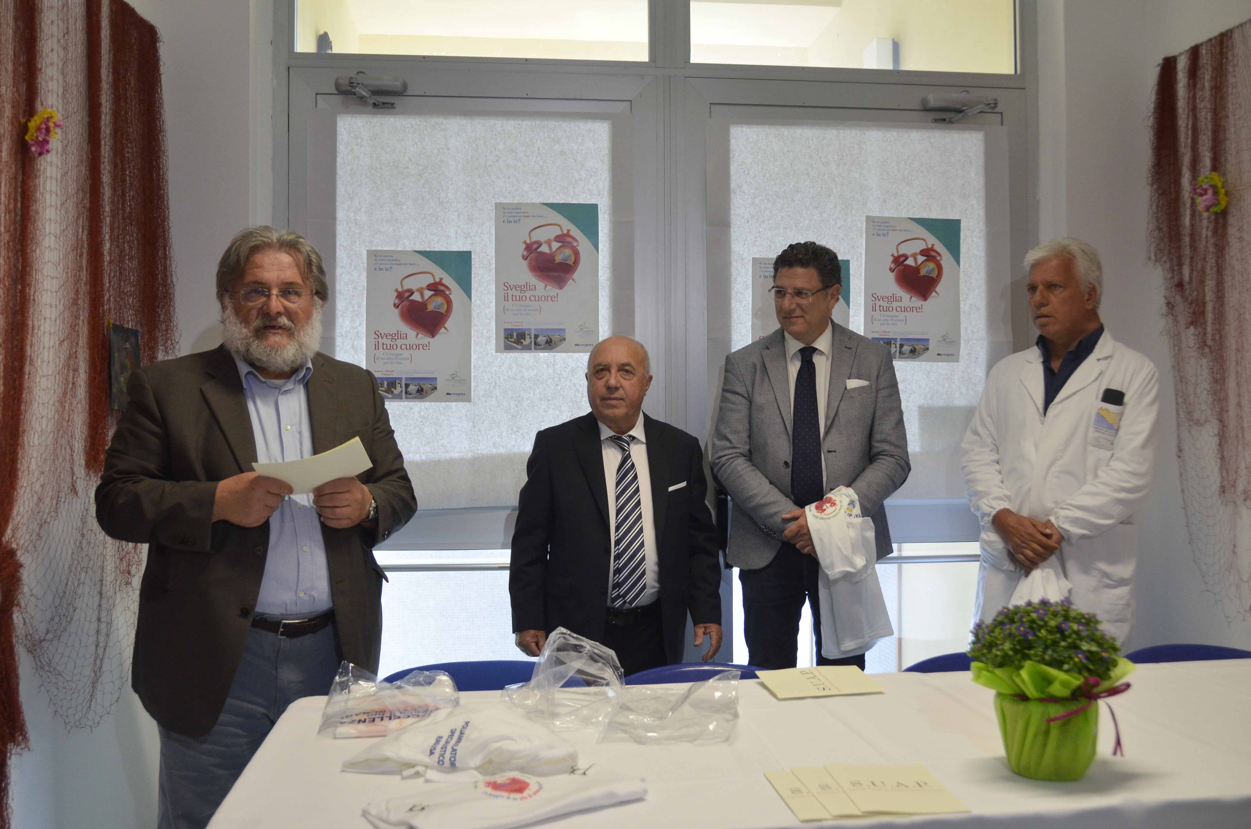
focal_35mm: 33
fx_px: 1144
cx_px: 626
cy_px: 414
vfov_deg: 39.8
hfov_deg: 57.3
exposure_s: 1/100
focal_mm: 22
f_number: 3.8
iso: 1250
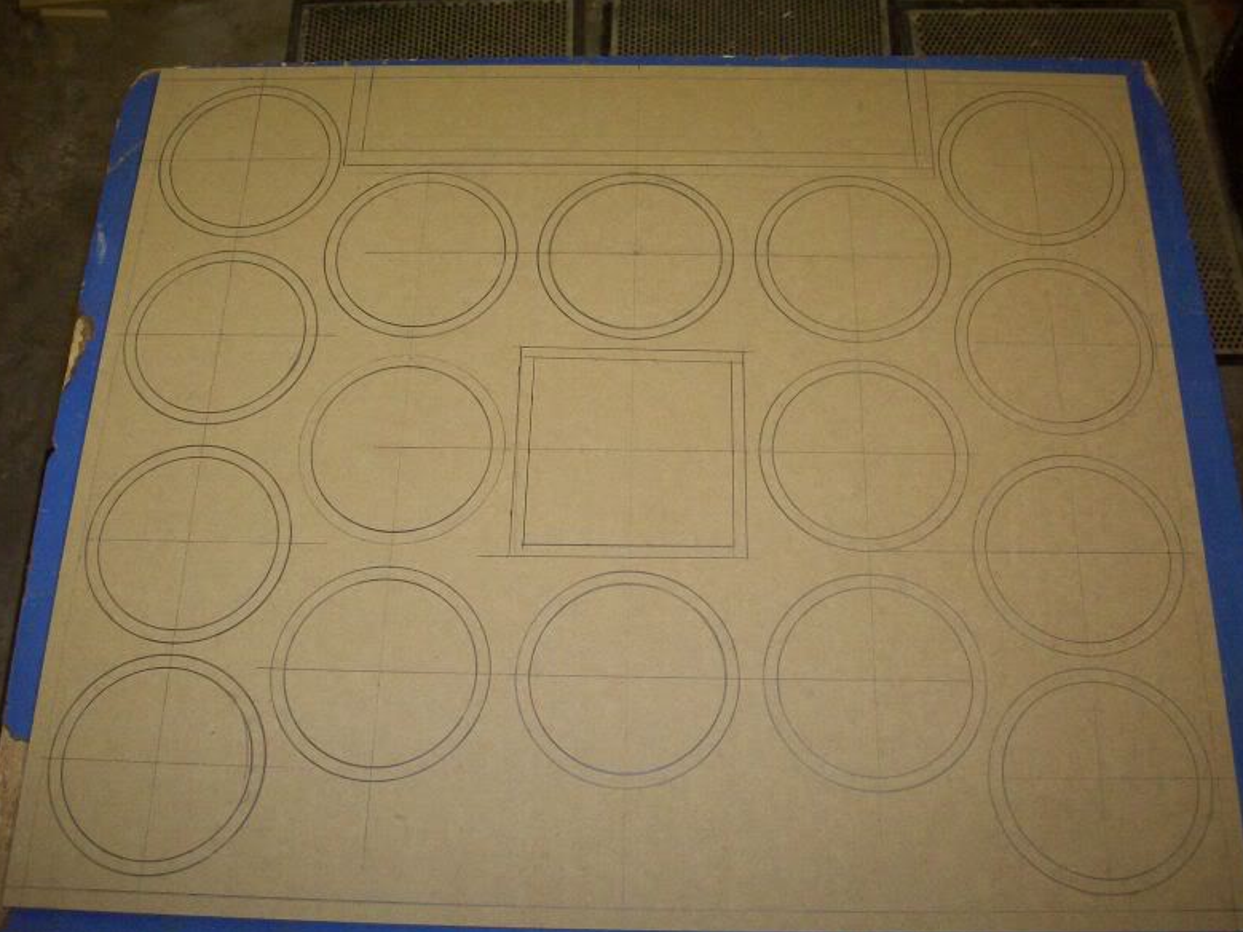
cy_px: 463
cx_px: 621
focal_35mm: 38
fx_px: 1364
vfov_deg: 37.7
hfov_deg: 49.0
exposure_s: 1/64
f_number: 2.8
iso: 200
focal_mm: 6.2
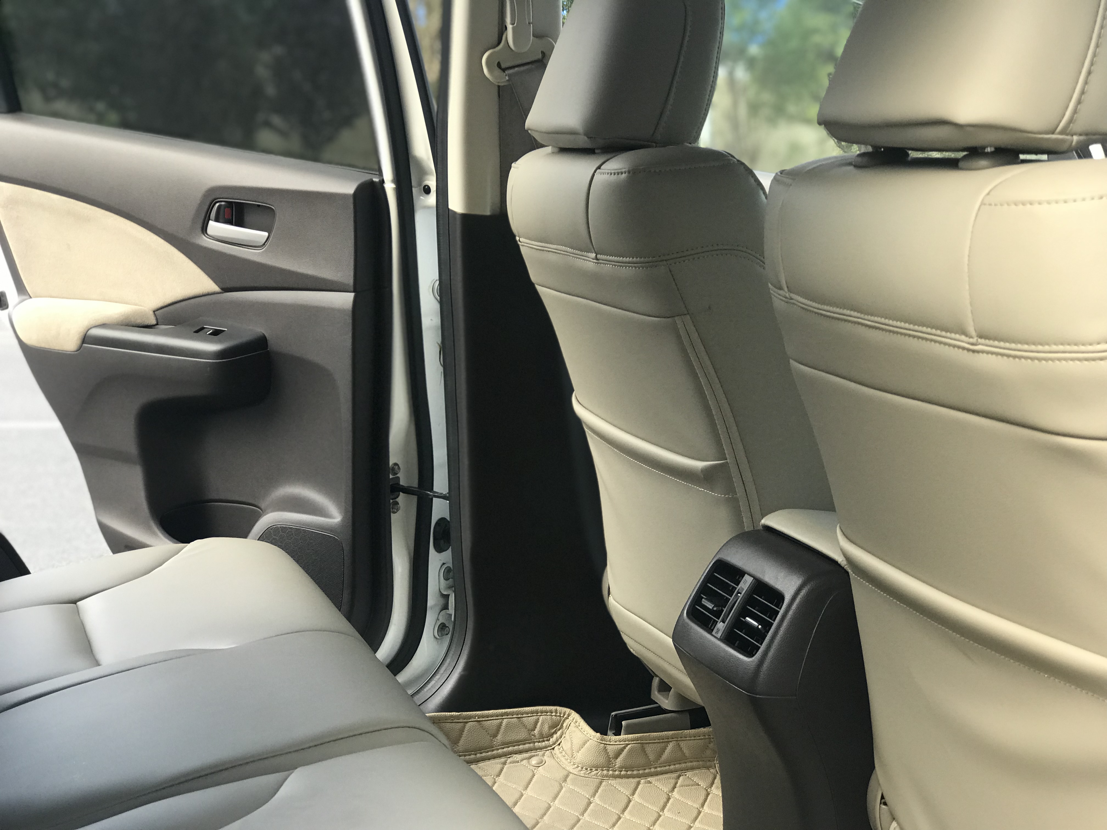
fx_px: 1823
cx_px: 554
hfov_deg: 33.8
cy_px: 415
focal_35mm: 57
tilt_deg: -8.8
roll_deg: -0.9
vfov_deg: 25.7
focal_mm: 6.6
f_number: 2.8
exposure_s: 1/50
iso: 32
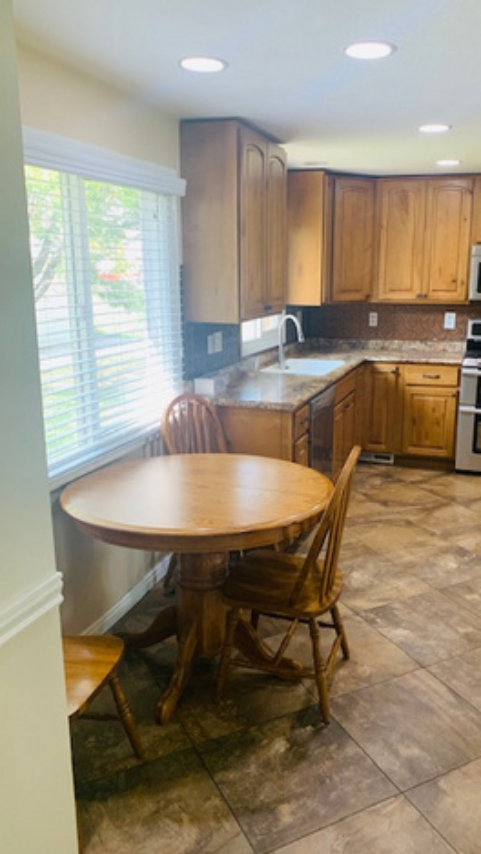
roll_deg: -0.2
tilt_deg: -12.6
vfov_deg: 66.1
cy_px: 430
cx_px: 297
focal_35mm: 29
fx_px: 657
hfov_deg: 40.0
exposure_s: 1/60
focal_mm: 4.25
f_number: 1.8
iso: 125
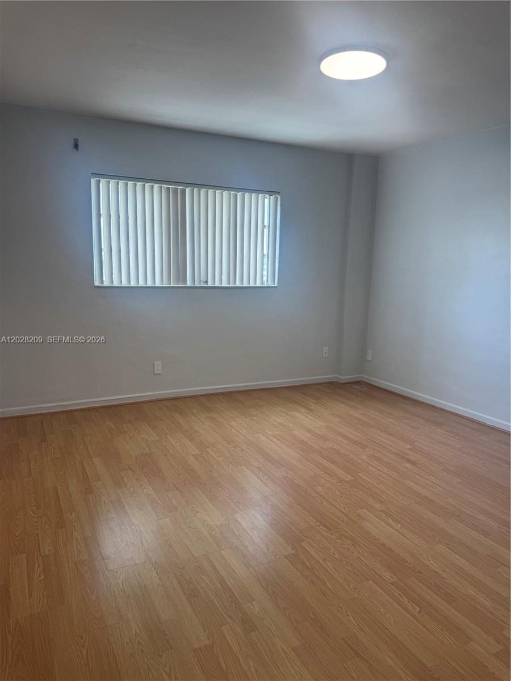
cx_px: 256
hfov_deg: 56.8
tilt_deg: -8.5
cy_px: 340
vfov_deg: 71.6
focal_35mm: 24
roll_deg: -1.3
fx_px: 472
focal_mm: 6.76
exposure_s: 1/167
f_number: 1.78
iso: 80
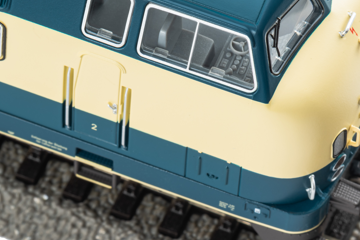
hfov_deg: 11.2
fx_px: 1830
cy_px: 65
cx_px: 199
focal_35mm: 183
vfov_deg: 7.5
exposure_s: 1/1.25
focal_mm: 105
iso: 100
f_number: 25
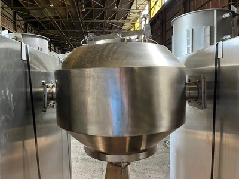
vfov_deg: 53.1
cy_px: 90
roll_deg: +1.4
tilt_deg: -1.1
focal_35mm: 26
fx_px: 180
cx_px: 120
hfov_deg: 67.3
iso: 400
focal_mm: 5.1
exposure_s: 1/40
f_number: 1.6
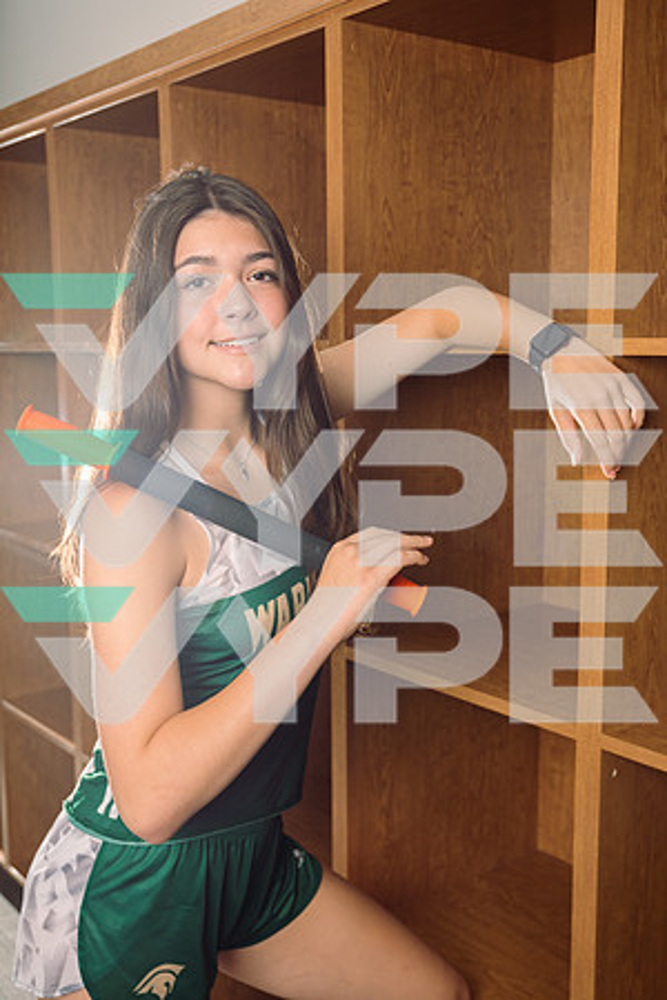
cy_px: 500
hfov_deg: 33.4
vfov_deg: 48.5
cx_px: 334
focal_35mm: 40
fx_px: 1112
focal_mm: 40
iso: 125
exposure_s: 1/250
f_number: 5.6
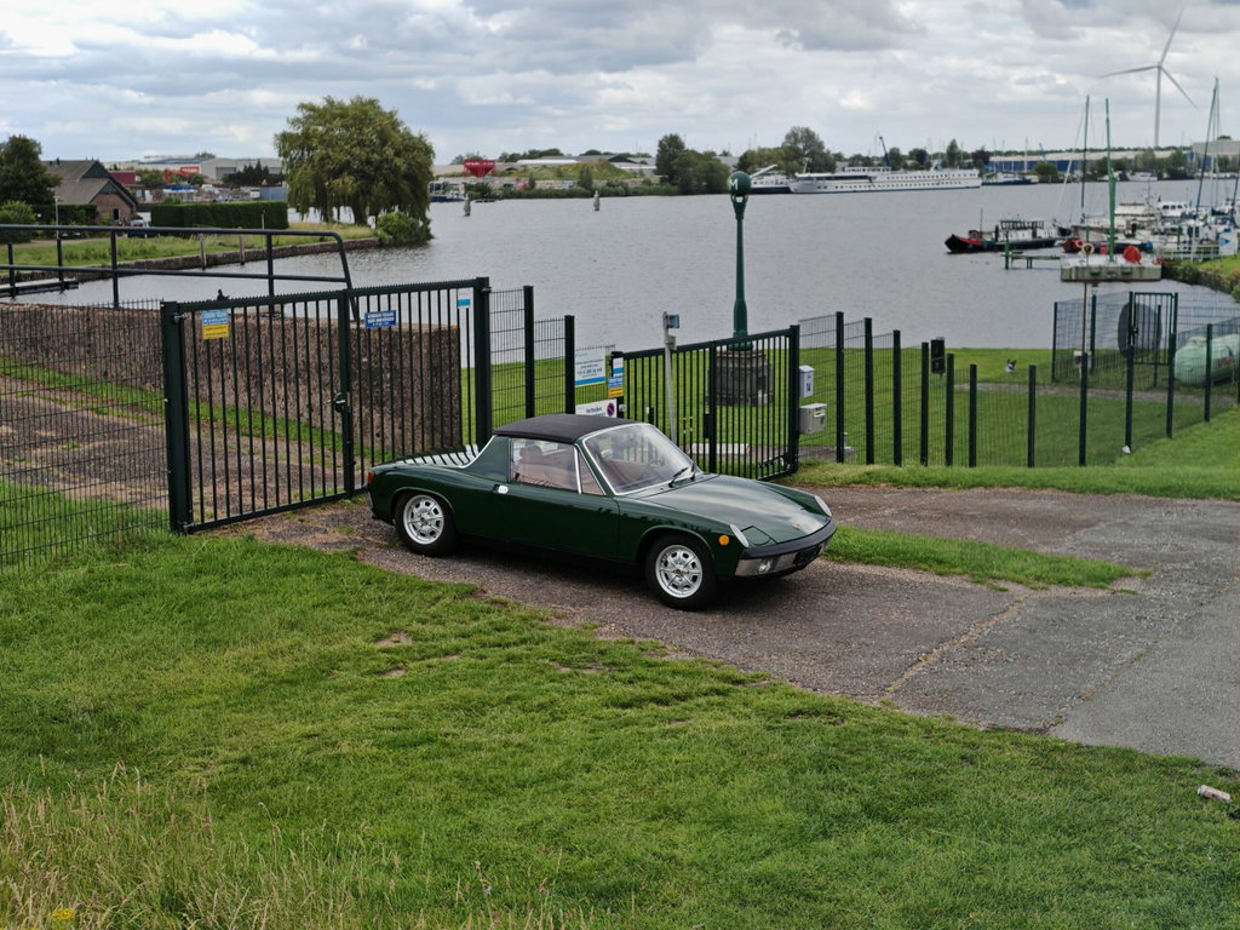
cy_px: 465
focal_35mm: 52
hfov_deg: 36.8
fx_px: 1863
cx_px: 620
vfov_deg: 28.0
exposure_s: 1/750
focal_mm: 5.4
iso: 50
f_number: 1.6
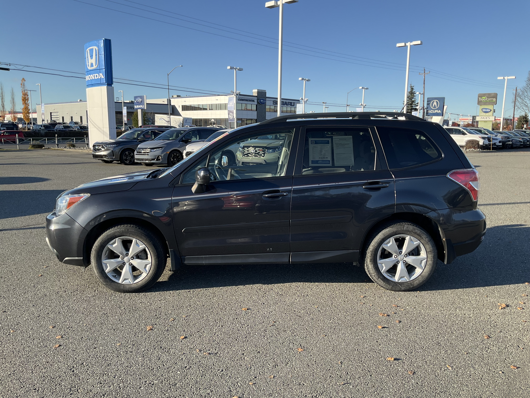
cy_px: 199
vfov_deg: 48.2
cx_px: 265
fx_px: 444
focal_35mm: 29
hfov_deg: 61.7
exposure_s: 1/997
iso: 25
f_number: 1.8
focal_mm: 3
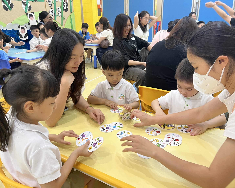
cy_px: 92
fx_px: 195
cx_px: 118
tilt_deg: -21.9
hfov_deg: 62.2
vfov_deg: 51.5
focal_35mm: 28
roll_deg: +0.8
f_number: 1.6
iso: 100
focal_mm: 5.1
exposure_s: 1/50
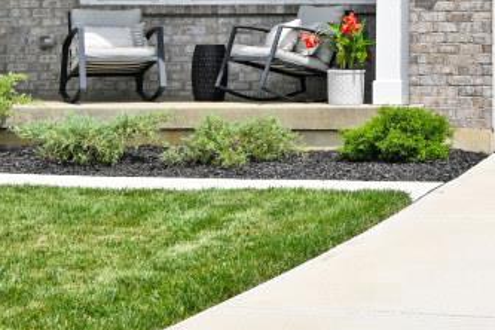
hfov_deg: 15.0
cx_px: 470
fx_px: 1856
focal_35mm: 135
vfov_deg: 9.6
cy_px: -282
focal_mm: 30
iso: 100
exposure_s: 1/500
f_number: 8
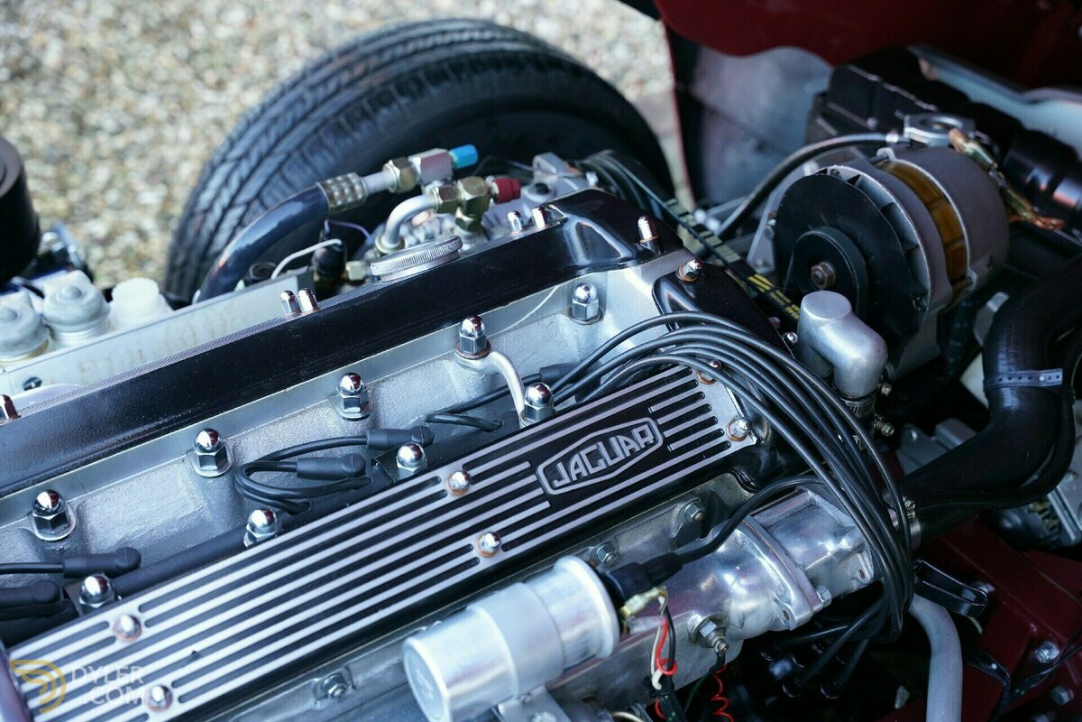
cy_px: 361
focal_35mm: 49
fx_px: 1476
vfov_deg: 27.5
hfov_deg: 40.3
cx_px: 541
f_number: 4
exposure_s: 1/160
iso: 1000
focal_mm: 49.1
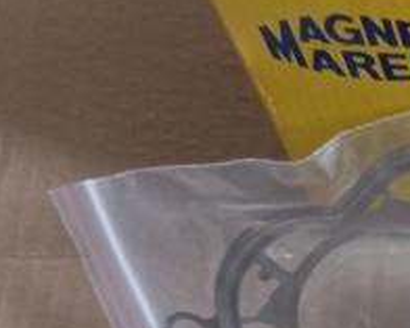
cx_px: 624
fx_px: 1081
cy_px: 355
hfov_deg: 18.8
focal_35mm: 89
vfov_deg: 16.8
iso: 1144
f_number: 1.8
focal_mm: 4.22
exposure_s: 1/20
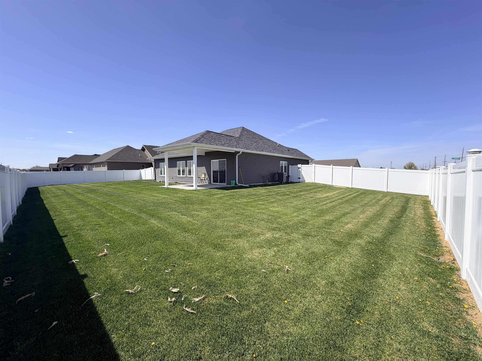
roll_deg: +0.7
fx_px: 195
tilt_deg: -1.7
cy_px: 180
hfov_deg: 102.1
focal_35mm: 14
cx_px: 241
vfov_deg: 85.7
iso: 20
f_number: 2.2
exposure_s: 1/820
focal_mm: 2.22
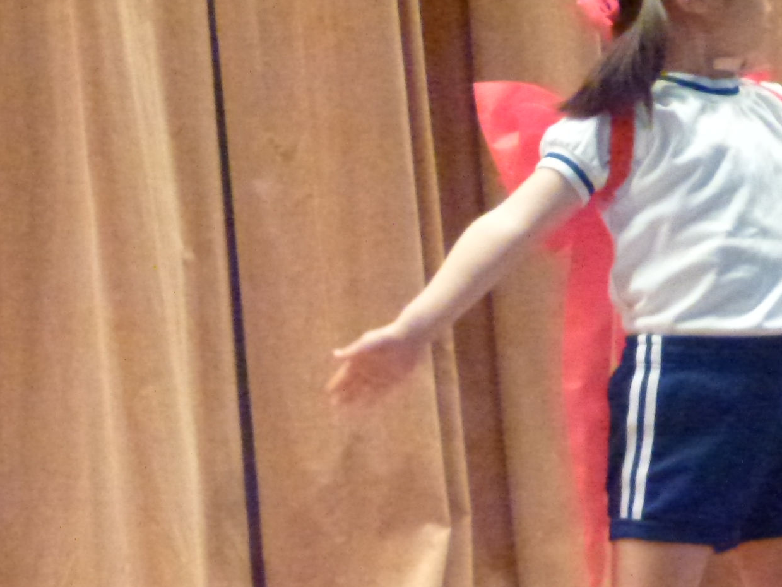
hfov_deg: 5.7
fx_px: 7841
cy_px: 422
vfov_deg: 4.3
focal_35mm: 347
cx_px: 368
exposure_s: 1/50
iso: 1600
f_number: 5.4
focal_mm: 30.1
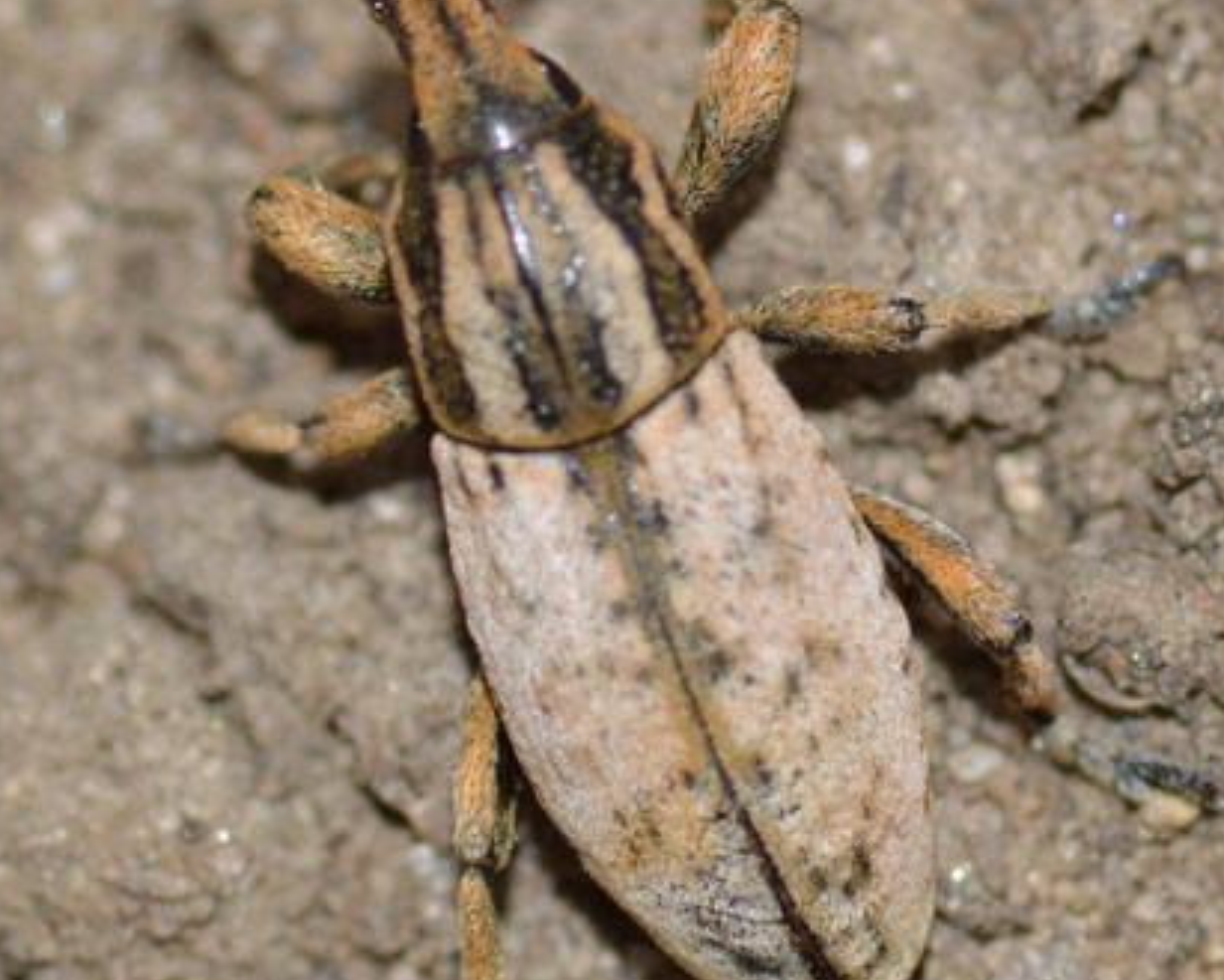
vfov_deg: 7.1
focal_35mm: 219
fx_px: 7935
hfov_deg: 8.8
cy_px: 477
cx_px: 605
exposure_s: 1/200
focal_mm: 100
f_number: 13
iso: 100
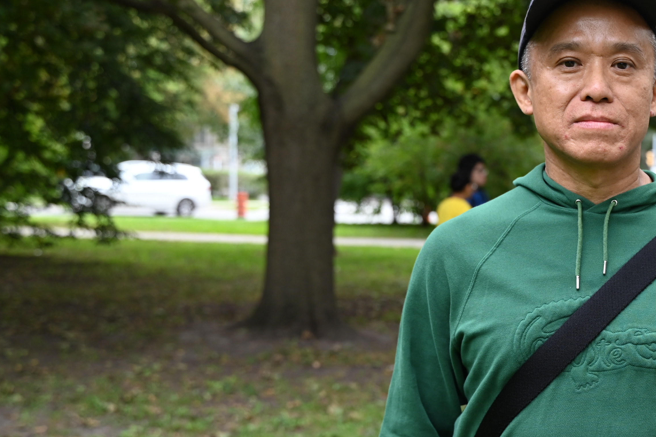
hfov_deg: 26.4
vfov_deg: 18.5
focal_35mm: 73
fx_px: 1330
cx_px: 634
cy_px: 348
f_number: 4
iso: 250
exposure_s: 1/250
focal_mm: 37
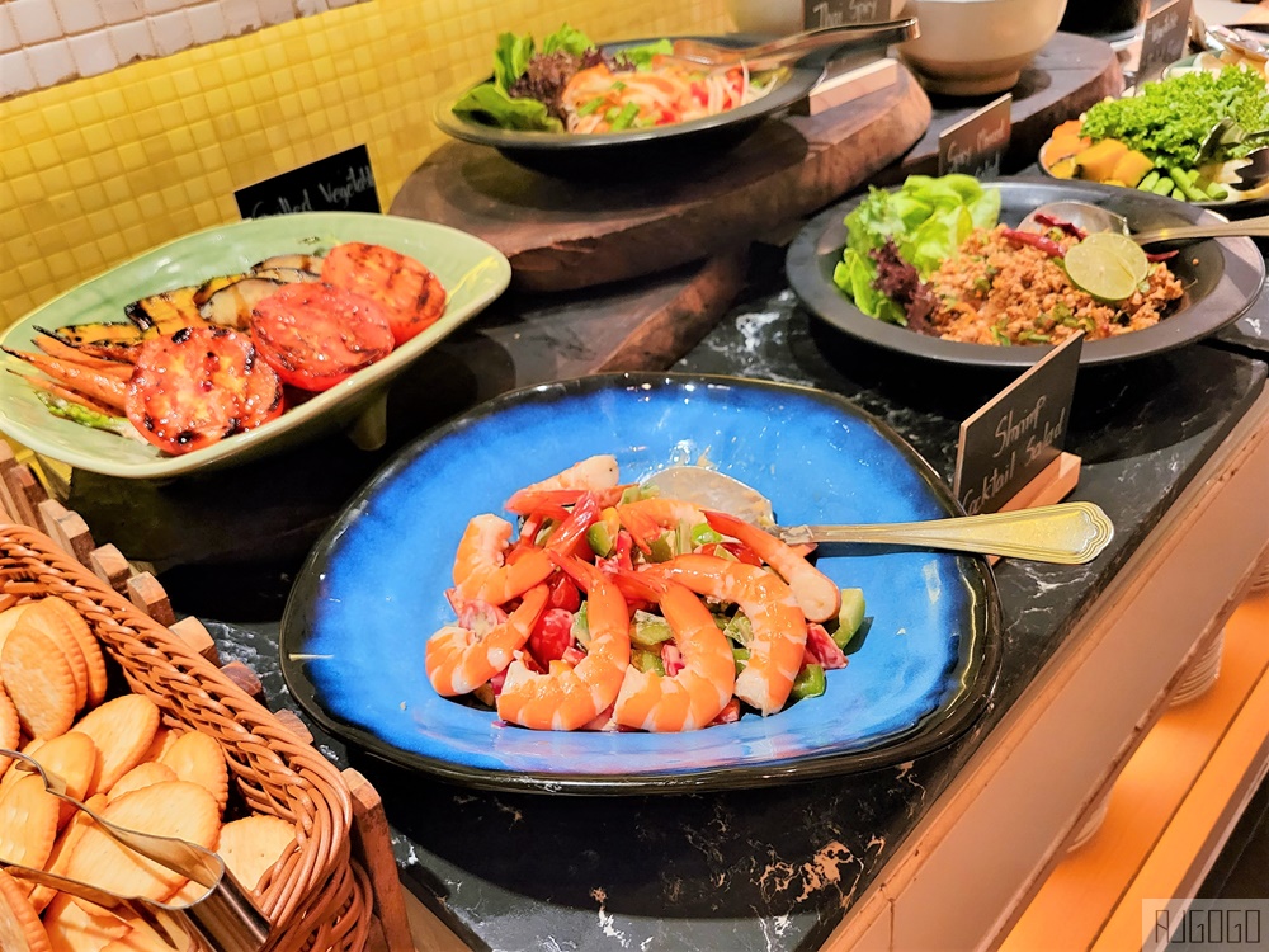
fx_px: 953
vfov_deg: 53.1
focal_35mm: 26
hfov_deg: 67.3
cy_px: 476
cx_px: 634
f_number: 1.8
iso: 640
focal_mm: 5.4
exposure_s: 1/50
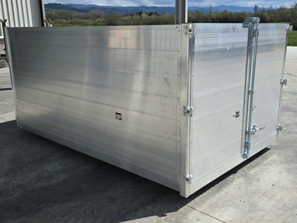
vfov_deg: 58.9
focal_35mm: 23
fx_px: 197
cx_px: 148
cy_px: 112
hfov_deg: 73.9
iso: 12
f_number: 1.7
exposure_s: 1/1252
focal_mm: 6.3
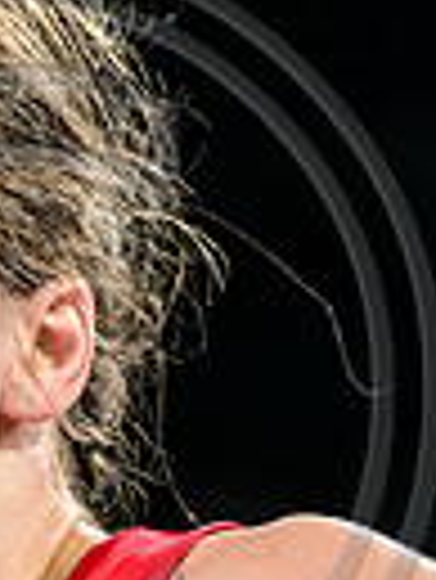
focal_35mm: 757
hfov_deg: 2.0
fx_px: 12692
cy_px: 384
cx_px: -18
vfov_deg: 2.6
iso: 2500
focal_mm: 175
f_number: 3.5
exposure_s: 1/1600
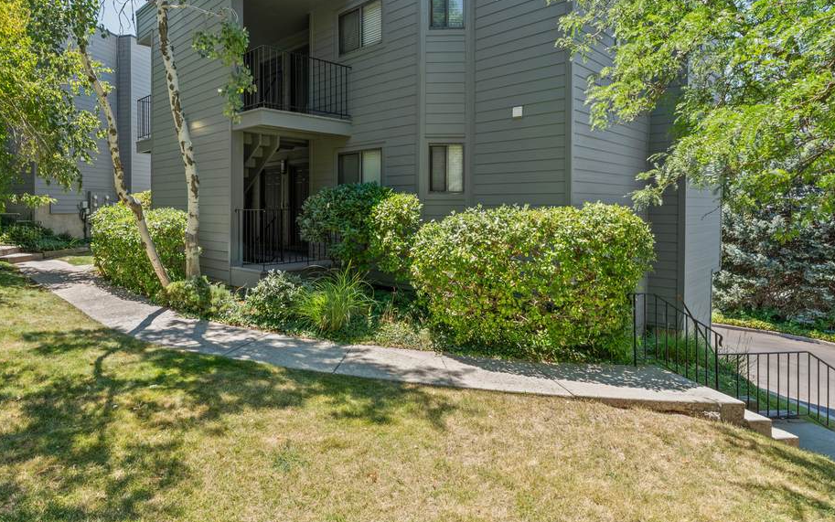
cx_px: 331
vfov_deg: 58.9
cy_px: 193
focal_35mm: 20
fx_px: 455
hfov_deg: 83.9
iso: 250
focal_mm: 14
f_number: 9
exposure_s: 1/60
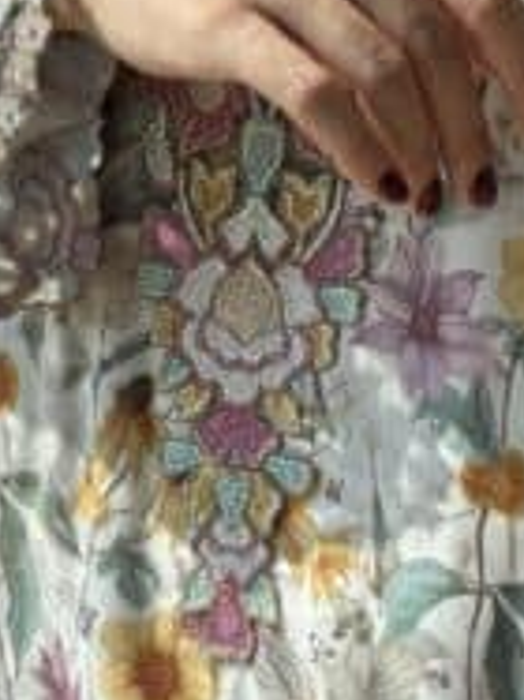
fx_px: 5759
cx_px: 348
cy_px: -200
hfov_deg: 5.2
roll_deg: -0.7
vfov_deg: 6.9
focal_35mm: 285
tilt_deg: -27.0
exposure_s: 1/310
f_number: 2.8
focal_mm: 16.89
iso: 50
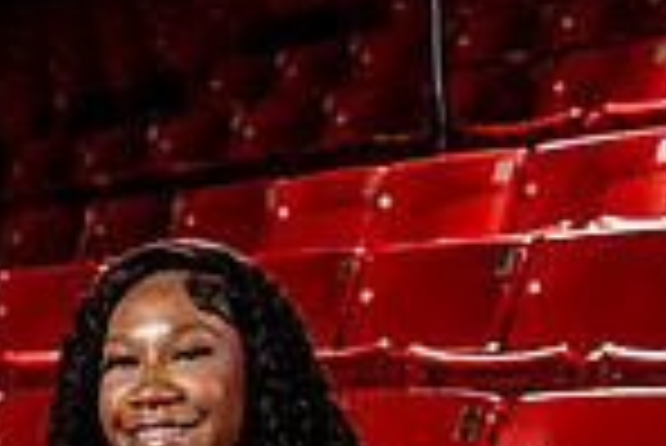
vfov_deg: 8.7
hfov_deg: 13.8
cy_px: 987
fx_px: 2704
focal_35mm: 146
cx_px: 4
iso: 400
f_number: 4
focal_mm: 48
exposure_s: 1/250
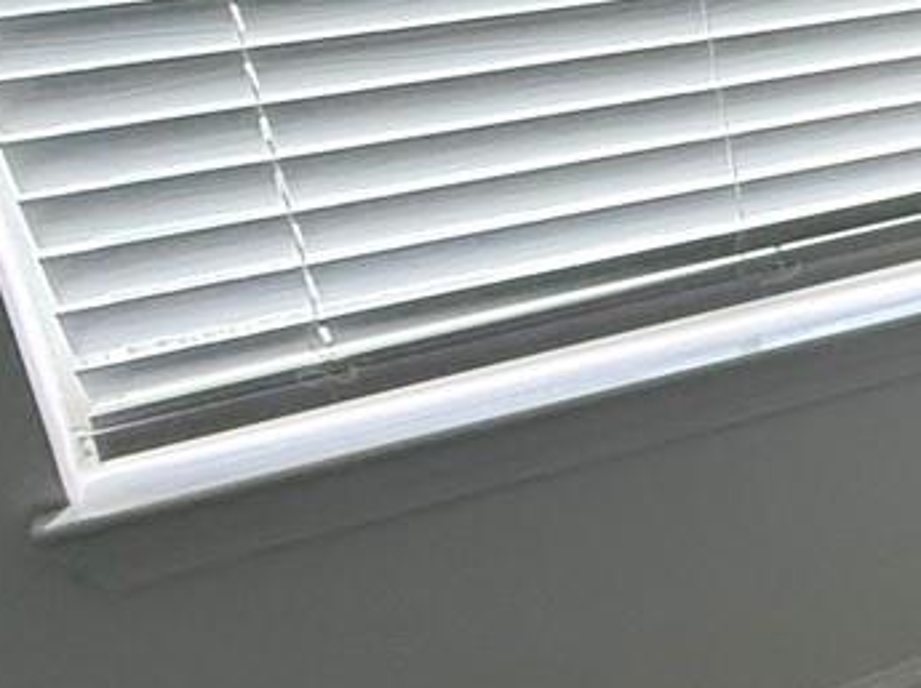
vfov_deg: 22.0
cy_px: 56
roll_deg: -1.9
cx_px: 1946
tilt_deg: -16.2
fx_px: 1728
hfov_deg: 17.7
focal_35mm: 65
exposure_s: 1/60
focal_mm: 2.22
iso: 250
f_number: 2.2
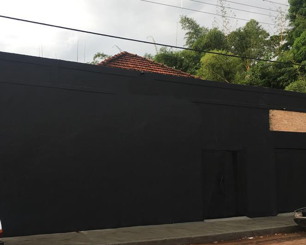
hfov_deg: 42.0
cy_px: 154
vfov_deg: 34.0
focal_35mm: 44
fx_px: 398
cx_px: 148
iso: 25
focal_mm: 4.2
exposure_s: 1/363
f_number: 2.2
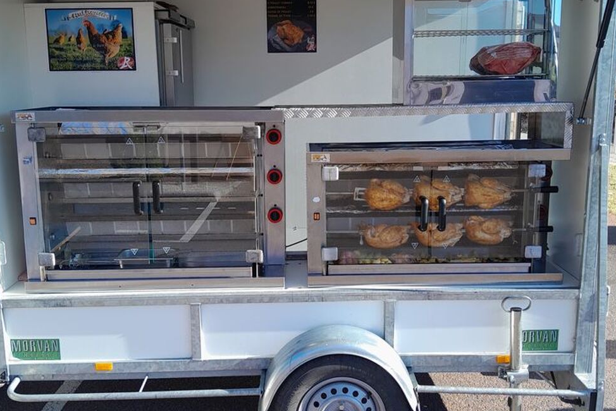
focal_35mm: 37
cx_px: 313
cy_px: 205
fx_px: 633
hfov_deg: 51.9
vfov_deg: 36.0
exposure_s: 1/164
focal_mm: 3.98
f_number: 1.8
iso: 40
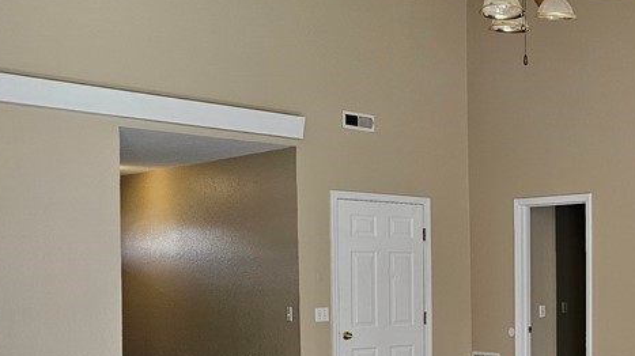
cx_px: 676
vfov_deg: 21.4
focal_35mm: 55
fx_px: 925
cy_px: 308
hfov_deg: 33.6
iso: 400
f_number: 1.7
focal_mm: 6.3
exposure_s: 1/359
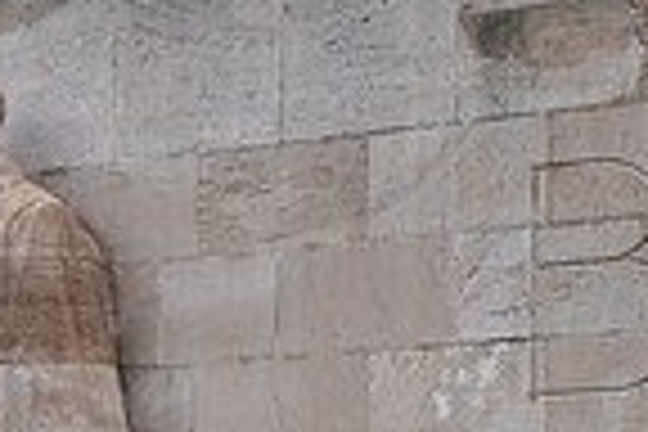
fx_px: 4788
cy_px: 403
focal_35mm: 266
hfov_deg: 7.6
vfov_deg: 5.2
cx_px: -230
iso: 160
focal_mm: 44.1
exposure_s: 1/280
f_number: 4.5
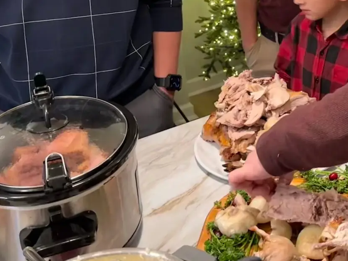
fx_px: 583
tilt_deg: -18.4
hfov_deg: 32.0
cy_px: 13
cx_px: 299
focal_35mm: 58
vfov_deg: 24.3
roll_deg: +3.0
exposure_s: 1/60
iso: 400
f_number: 1.78
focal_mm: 6.86
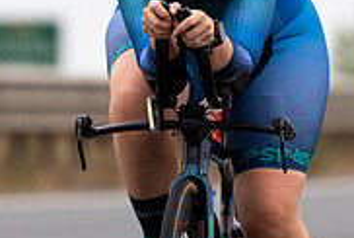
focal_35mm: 924
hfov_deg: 2.2
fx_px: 9101
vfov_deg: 1.5
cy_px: 202
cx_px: 203
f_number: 3.5
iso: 100
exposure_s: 1/800
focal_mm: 200
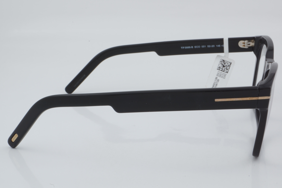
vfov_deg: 18.2
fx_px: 587
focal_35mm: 75
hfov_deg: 27.0
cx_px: 141
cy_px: 94
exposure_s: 1/3
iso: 100
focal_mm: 50
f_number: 32
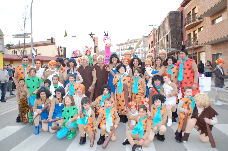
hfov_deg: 57.3
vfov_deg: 39.8
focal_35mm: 33
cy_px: 76
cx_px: 114
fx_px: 209
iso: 400
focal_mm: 22
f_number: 3.5
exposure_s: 1/125
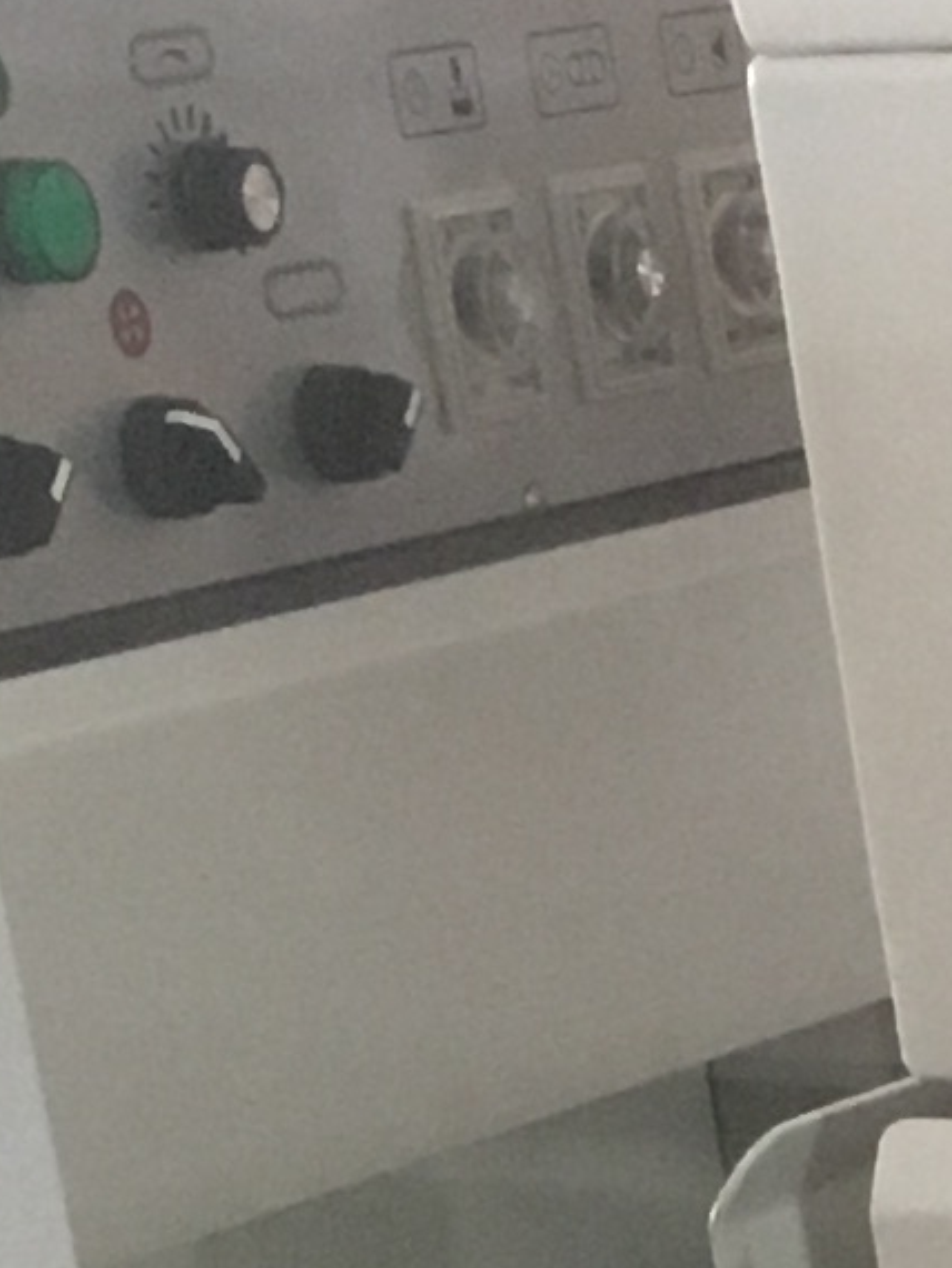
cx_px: 2760
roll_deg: +2.9
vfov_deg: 8.5
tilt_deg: -27.7
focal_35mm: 205
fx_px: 7512
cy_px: 3421
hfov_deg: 6.6
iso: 160
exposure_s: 1/33
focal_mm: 4.15
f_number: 2.2
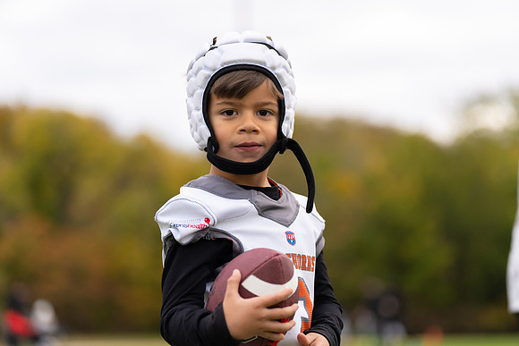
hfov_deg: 17.8
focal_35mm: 115
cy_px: 173
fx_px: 1658
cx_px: 260
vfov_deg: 11.9
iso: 400
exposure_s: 1/1250
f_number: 2.8
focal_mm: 115
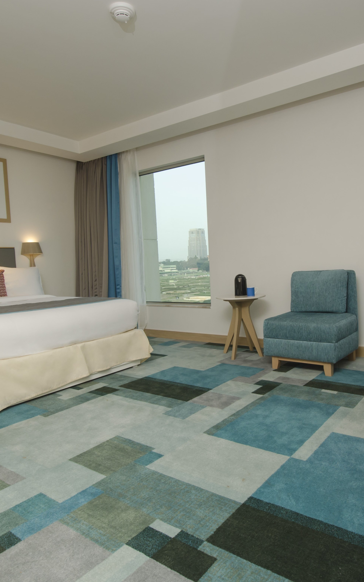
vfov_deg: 74.8
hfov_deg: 51.0
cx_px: 195
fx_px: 381
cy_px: 292
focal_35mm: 24
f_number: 8
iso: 500
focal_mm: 10
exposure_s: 1/50
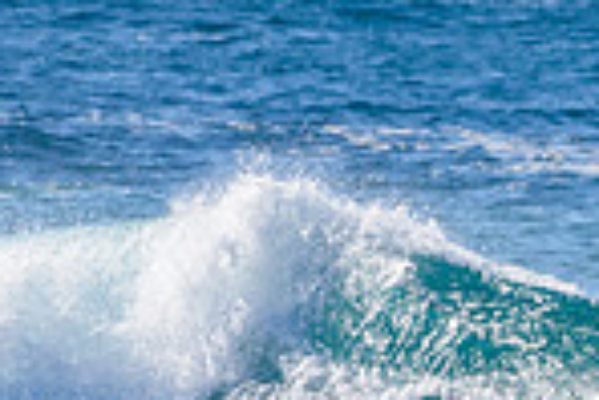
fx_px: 39905
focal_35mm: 2396
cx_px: 723
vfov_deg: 0.6
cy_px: 439
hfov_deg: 0.9
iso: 250
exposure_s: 1/4000
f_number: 5.6
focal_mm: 500
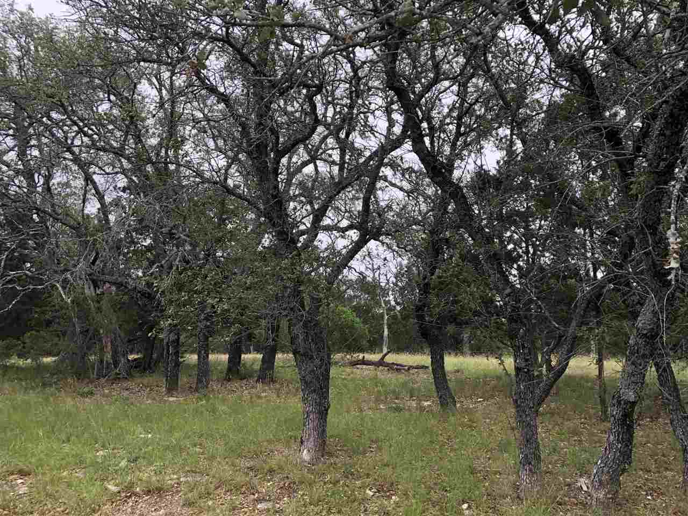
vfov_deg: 49.7
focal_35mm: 28
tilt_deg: +8.1
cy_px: 258
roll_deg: -0.3
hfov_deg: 63.4
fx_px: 557
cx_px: 344
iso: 20
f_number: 1.8
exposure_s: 1/138
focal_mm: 3.99
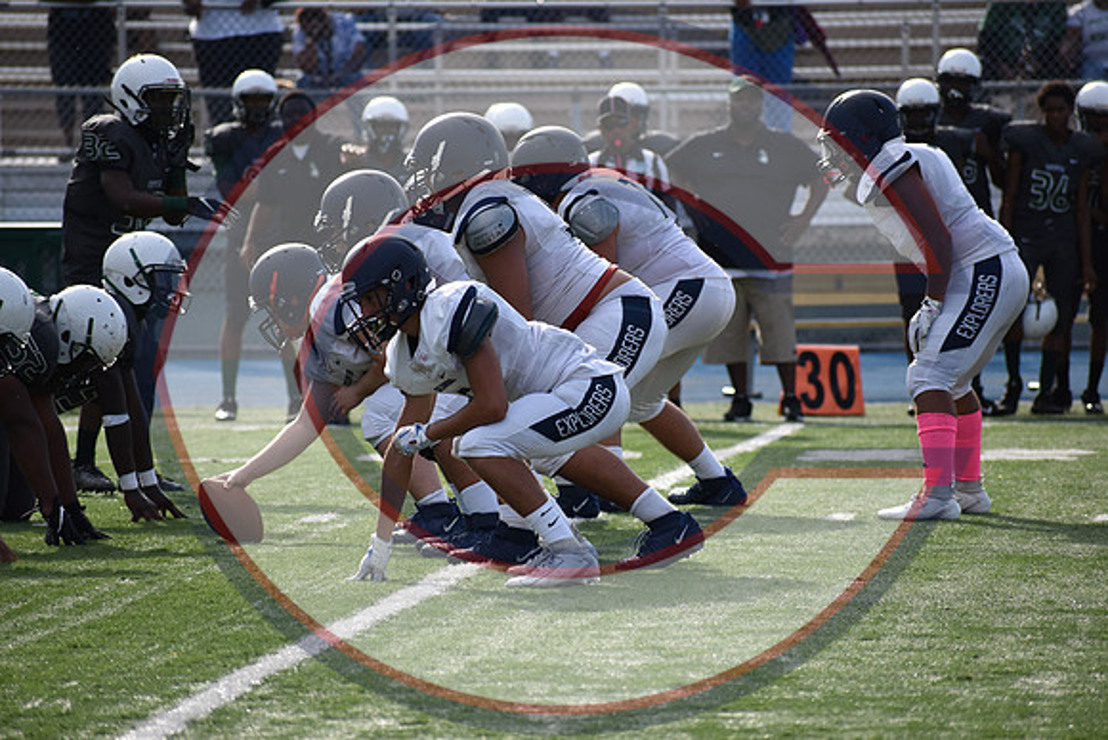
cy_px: 370
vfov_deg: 4.2
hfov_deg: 6.2
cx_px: 554
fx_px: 10159
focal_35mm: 330
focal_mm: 220
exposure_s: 1/1250
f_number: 5.6
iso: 400
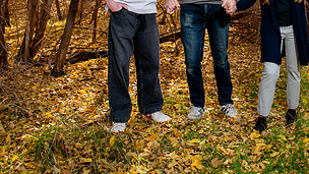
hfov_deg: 41.0
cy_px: -1
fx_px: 393
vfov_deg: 23.8
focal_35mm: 48
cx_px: 250
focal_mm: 24
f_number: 6.3
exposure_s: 1/125
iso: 200
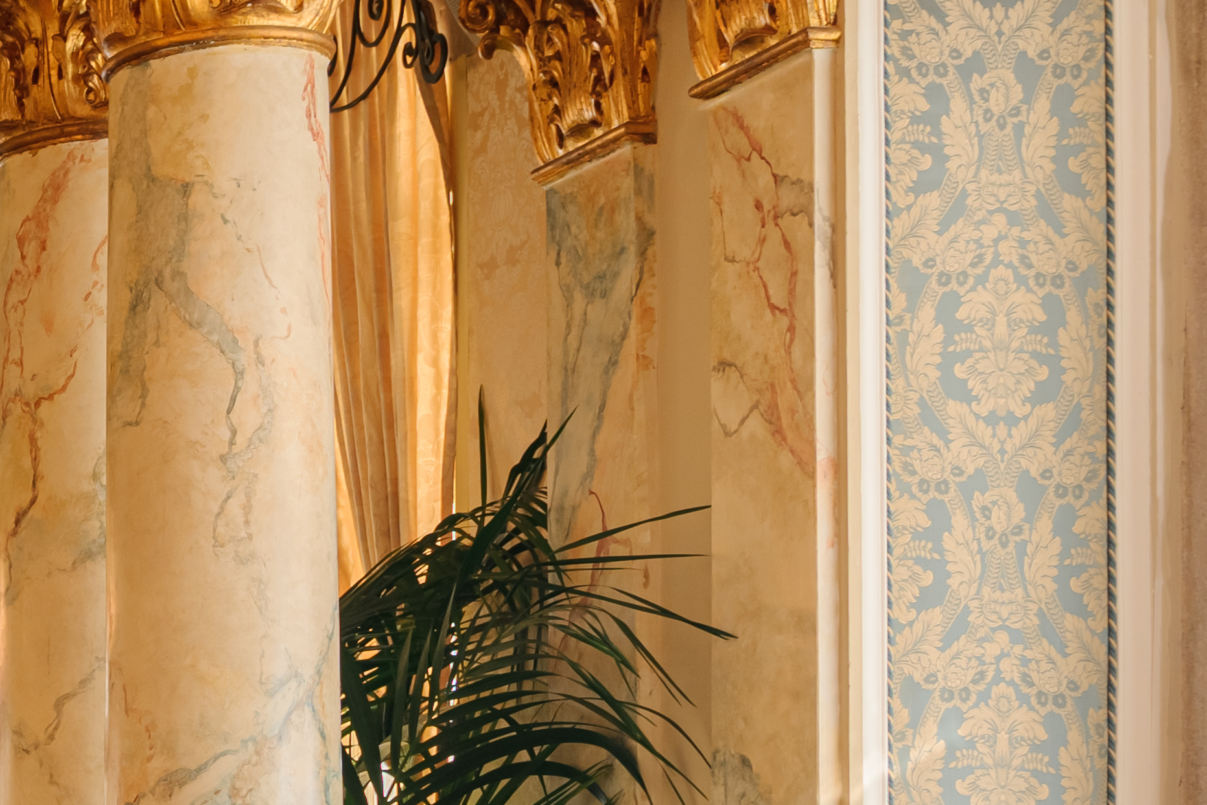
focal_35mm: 105
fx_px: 3521
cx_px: -1171
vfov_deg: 12.8
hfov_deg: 15.6
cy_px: 905
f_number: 5.6
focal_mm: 24
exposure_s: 1/50
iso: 64
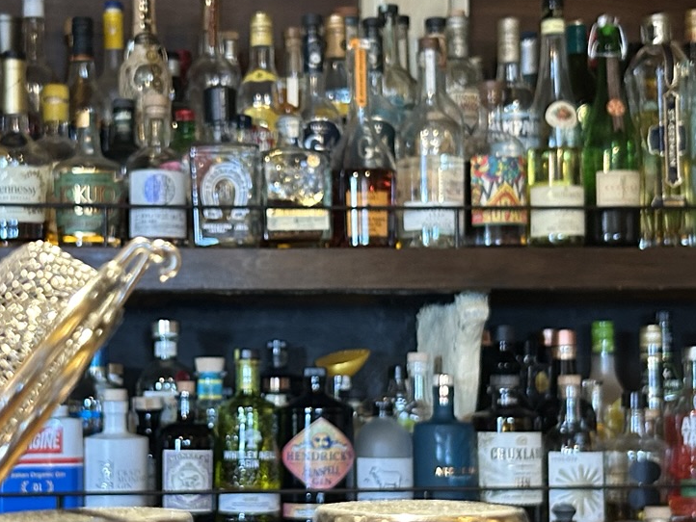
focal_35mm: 72
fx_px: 1448
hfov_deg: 26.9
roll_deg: -0.2
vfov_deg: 20.4
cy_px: 338
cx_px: 229
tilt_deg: +1.2
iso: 160
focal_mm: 5.7
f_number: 1.5
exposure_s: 1/50
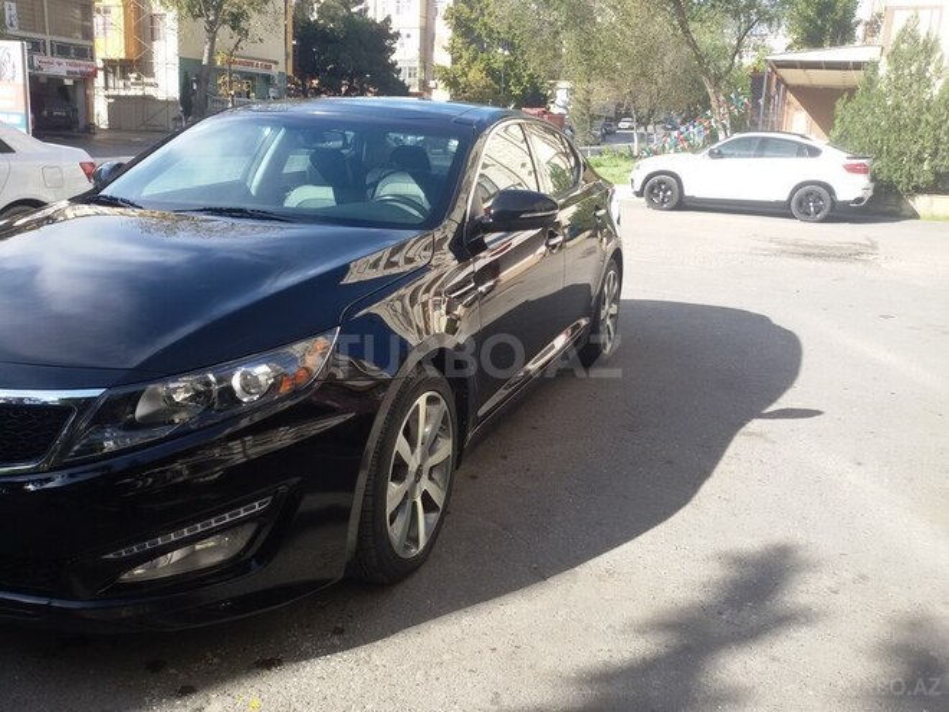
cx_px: 474
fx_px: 850
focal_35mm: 31
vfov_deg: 45.4
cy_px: 356
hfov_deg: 58.4
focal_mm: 2.93
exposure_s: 1/283
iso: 40
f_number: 2.4
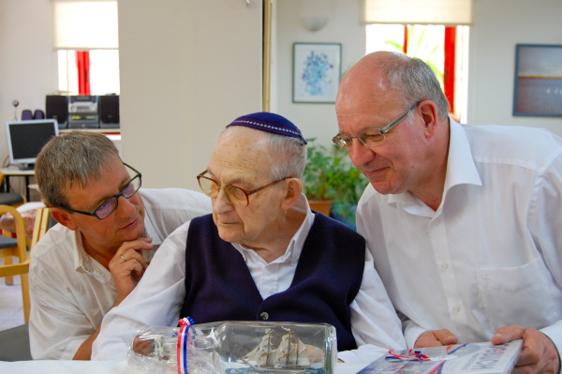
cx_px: 281
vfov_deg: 28.9
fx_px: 725
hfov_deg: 42.4
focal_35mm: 46
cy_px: 187
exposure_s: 1/30
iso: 560
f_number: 4.5
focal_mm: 31
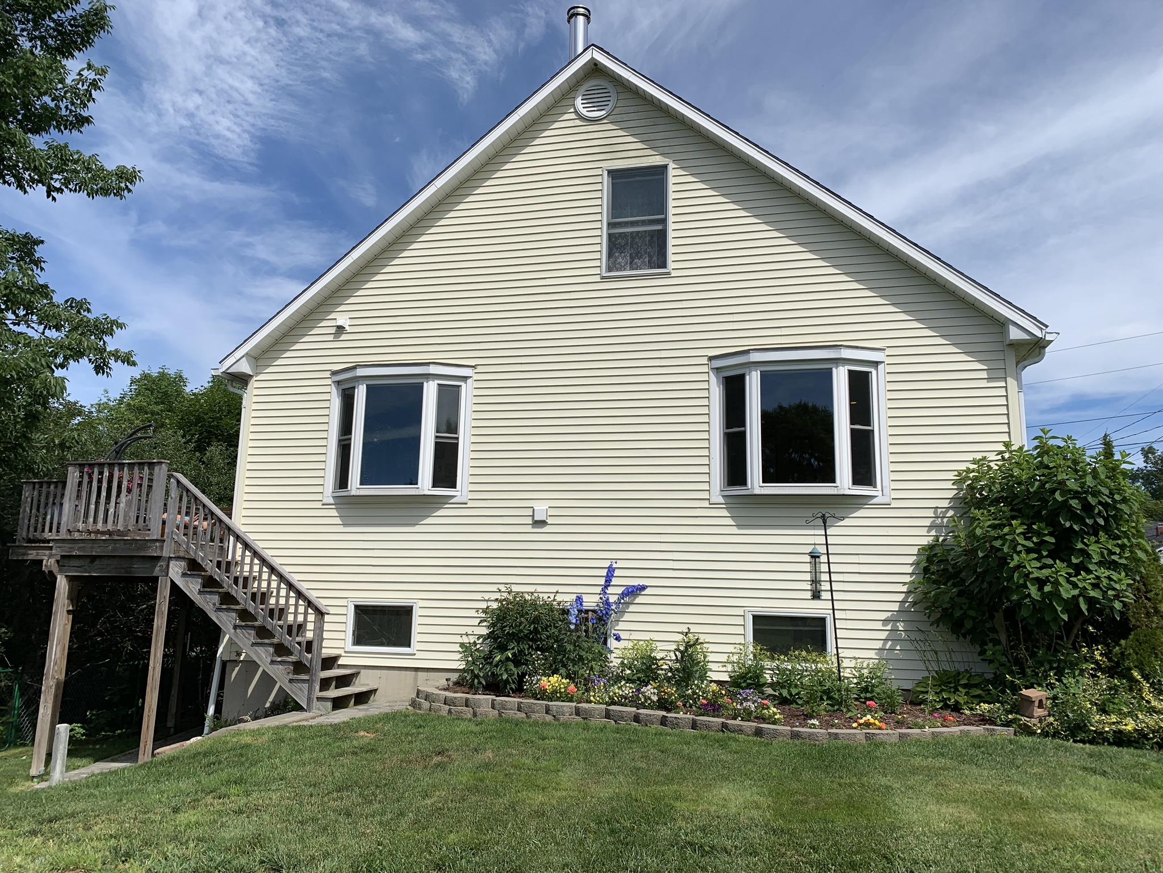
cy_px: 436
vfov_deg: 53.1
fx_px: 874
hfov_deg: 67.3
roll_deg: -1.3
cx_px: 582
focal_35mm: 26
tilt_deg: +10.3
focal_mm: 4.25
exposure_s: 1/3401
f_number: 1.8
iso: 25
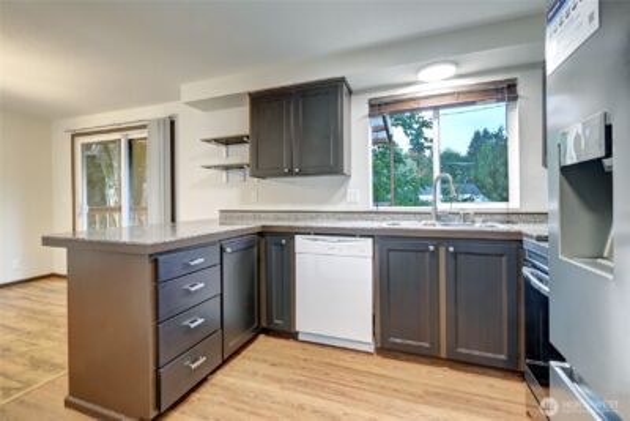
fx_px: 263
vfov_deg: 77.4
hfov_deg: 100.4
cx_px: 315
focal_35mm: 15
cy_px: 210
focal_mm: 10
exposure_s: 1/8
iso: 4000
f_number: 11
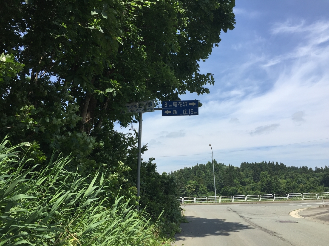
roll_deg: +0.5
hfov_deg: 61.7
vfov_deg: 48.2
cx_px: 164
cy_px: 123
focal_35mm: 29
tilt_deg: +15.2
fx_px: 276
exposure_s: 1/1980
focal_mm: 4.15
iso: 32
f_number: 2.2
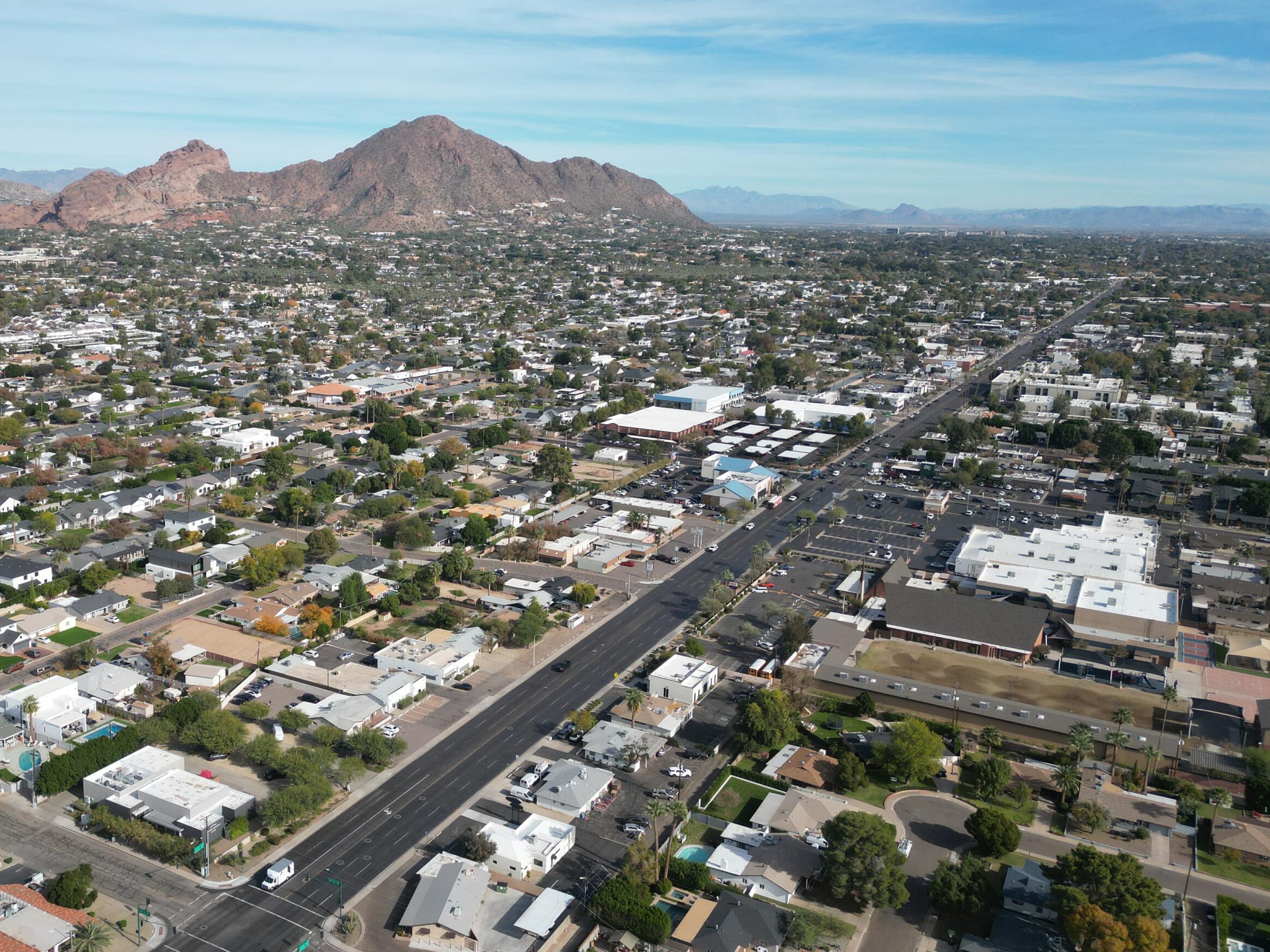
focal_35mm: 31
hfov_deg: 57.5
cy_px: 466
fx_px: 1137
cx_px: 465
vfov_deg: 45.4
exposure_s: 1/3200
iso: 120
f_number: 1.7
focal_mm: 6.72
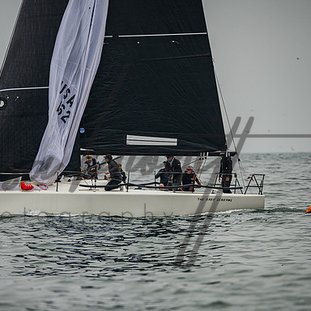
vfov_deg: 3.9
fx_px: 4564
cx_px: 142
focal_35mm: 449
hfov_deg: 3.9
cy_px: 155
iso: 560
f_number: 5.3
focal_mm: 340
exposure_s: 1/4000
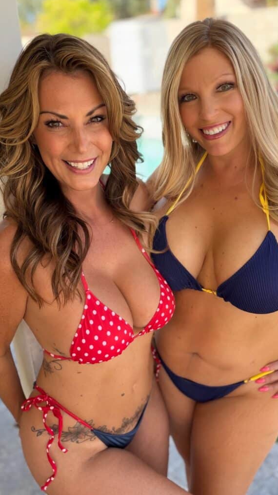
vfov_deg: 59.5
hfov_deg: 35.4
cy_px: 246
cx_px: 172
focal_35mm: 33
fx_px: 433
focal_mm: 2.71
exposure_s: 1/177
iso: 32
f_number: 1.9
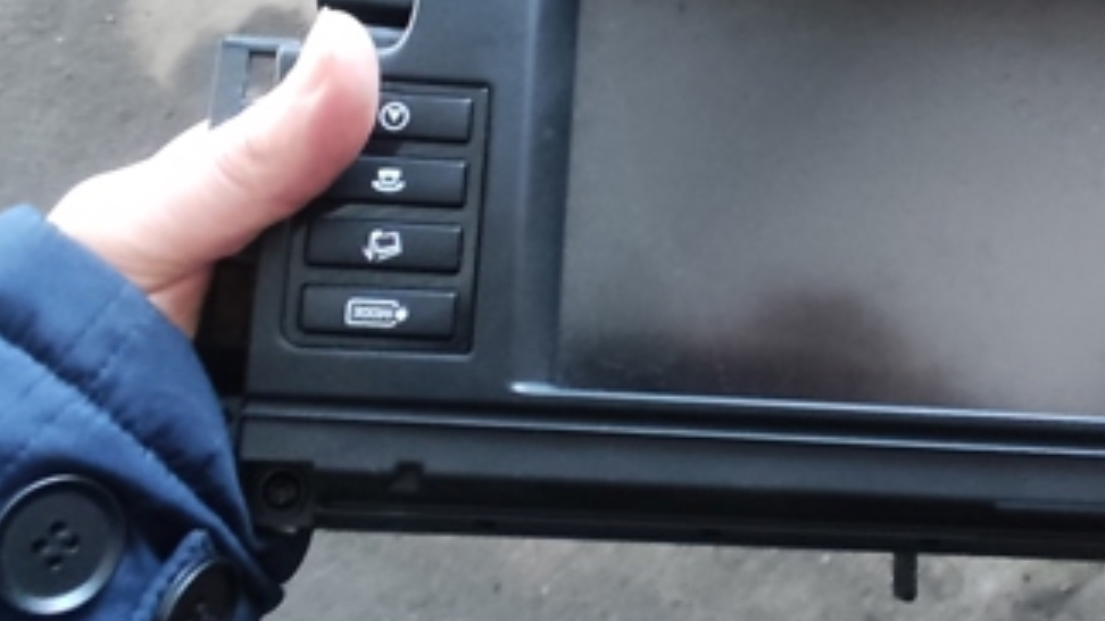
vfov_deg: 27.2
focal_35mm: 43
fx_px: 1259
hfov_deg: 47.1
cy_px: 143
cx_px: 655
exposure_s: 1/33
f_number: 2.2
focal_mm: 1.6
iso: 497
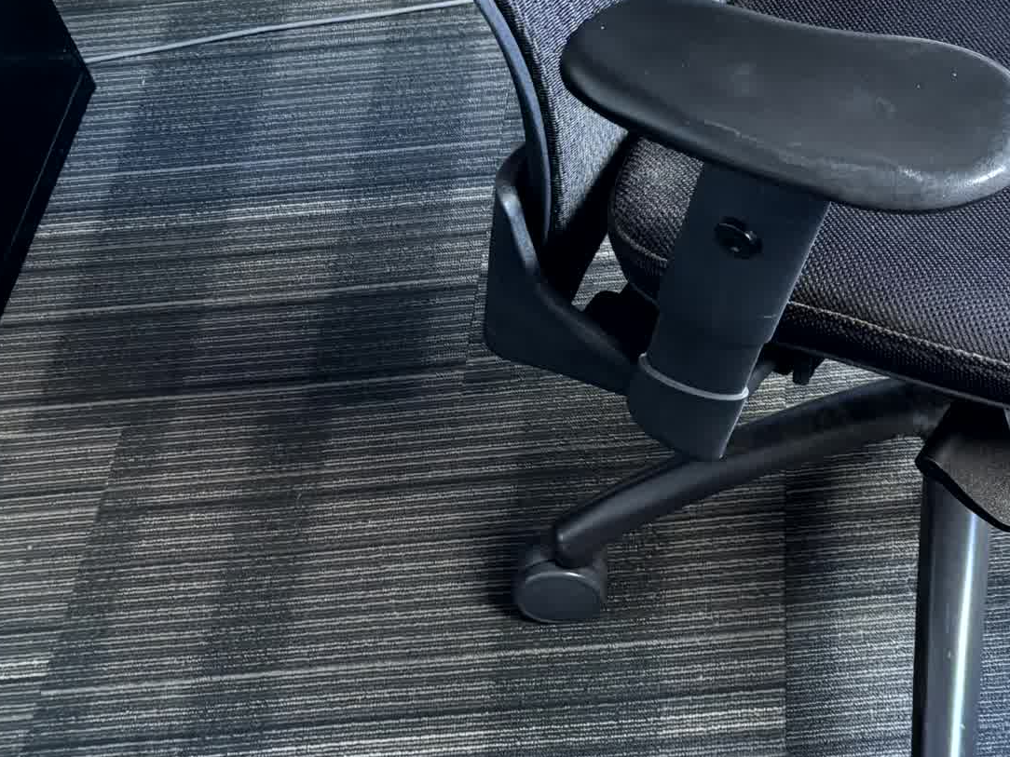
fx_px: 1984
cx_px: 922
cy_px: 29
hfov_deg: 27.5
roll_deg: +6.1
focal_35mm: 68
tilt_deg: -40.9
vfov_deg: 21.0
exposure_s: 1/60
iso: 320
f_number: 1.6
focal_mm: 5.96
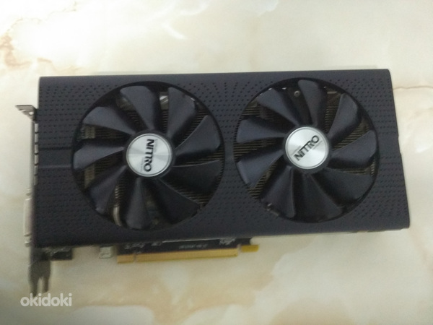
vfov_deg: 46.8
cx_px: 216
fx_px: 375
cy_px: 162
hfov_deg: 60.0
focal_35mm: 30
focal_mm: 4.12
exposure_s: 1/15
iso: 1553
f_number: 2
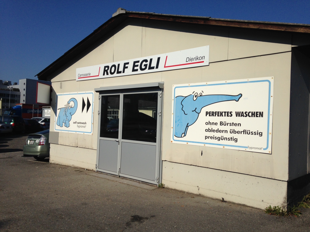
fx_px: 296
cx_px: 155
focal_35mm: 33
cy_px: 116
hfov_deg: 55.4
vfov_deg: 42.9
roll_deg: -1.7
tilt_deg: +0.4
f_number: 2.4
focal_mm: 4.12
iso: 50
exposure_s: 1/4525
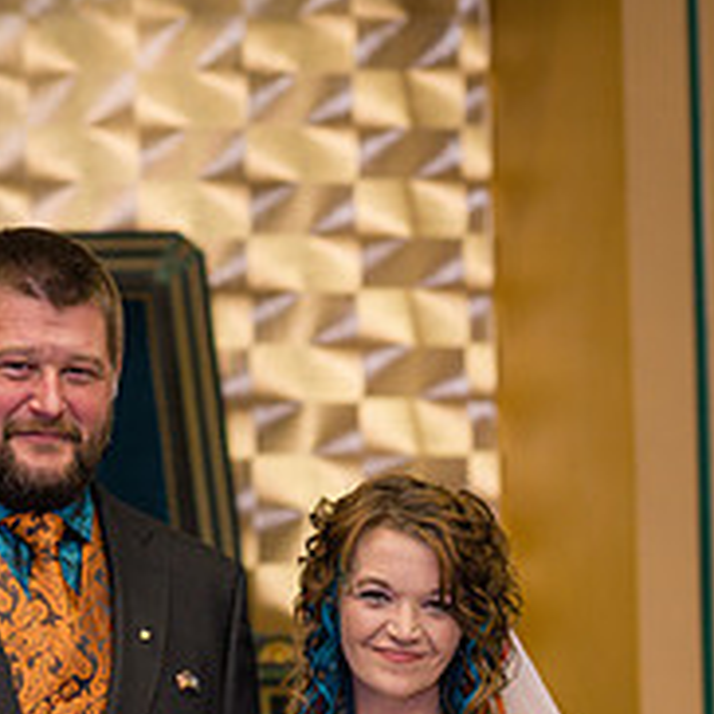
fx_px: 4177
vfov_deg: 9.6
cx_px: 208
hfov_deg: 9.8
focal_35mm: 179
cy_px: 875
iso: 800
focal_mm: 85
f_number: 3.2
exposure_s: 1/160
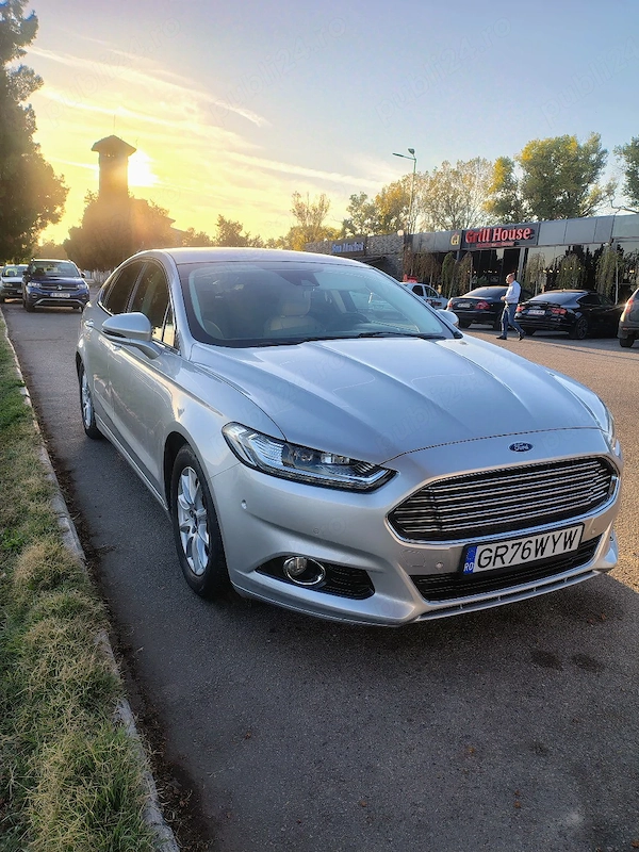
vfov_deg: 69.4
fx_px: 615
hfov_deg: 54.9
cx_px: 320
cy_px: 426
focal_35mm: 25
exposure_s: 1/417
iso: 144
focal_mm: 4.71
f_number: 1.7
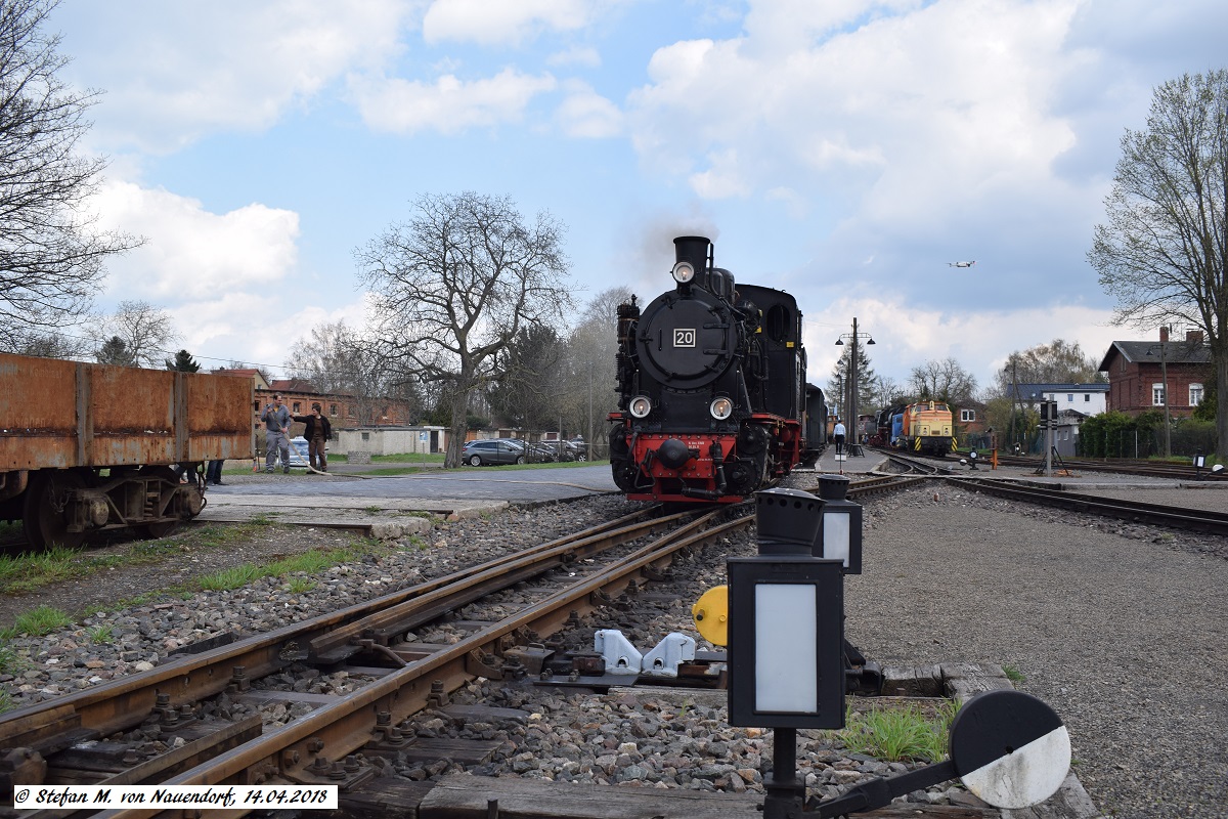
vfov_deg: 38.4
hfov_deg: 55.1
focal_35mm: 34
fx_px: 1177
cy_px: 410
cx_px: 614
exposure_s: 1/250
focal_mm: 23
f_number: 8
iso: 100
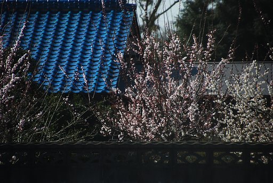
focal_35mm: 405
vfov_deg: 3.4
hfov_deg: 5.1
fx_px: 3076
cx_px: 136
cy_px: 92
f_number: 6.3
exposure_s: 1/500
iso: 200
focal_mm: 270
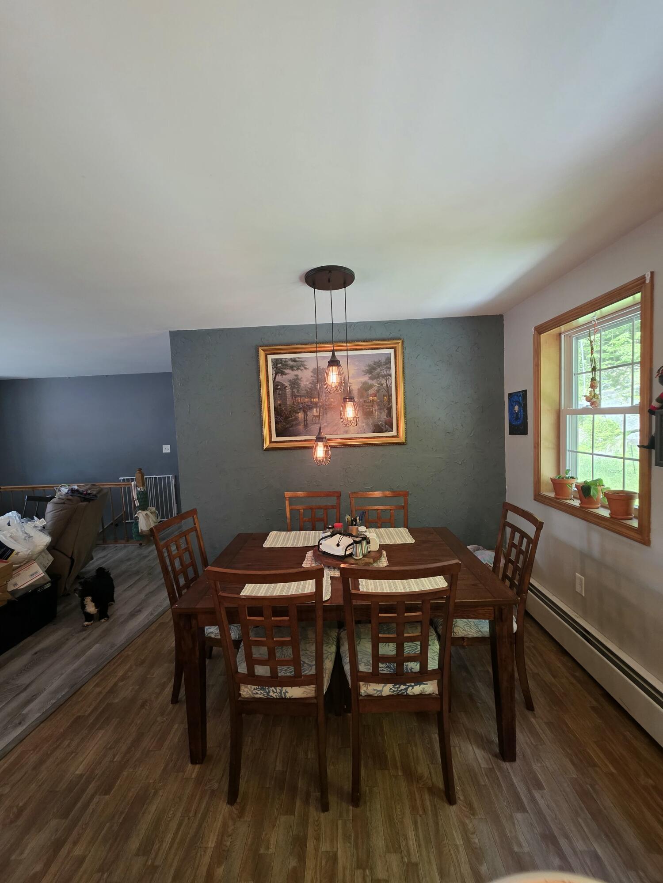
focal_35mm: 13
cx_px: 332
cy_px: 442
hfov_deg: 89.9
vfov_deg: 106.2
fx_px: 332
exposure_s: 1/60
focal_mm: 2.2
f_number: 1.9
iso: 200
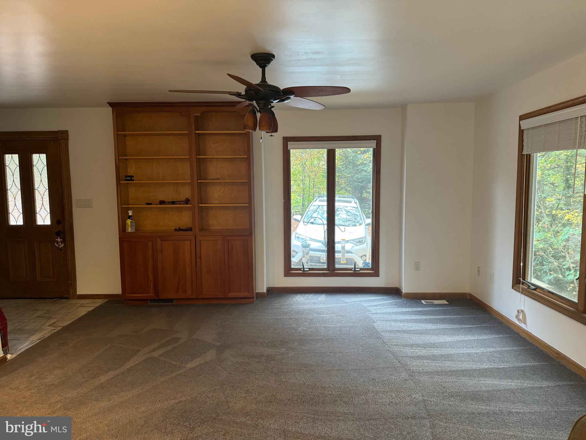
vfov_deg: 56.8
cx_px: 293
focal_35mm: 24
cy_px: 220
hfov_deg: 71.6
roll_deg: +0.7
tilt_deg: -5.9
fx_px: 406
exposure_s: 1/60
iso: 320
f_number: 1.78
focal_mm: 6.76
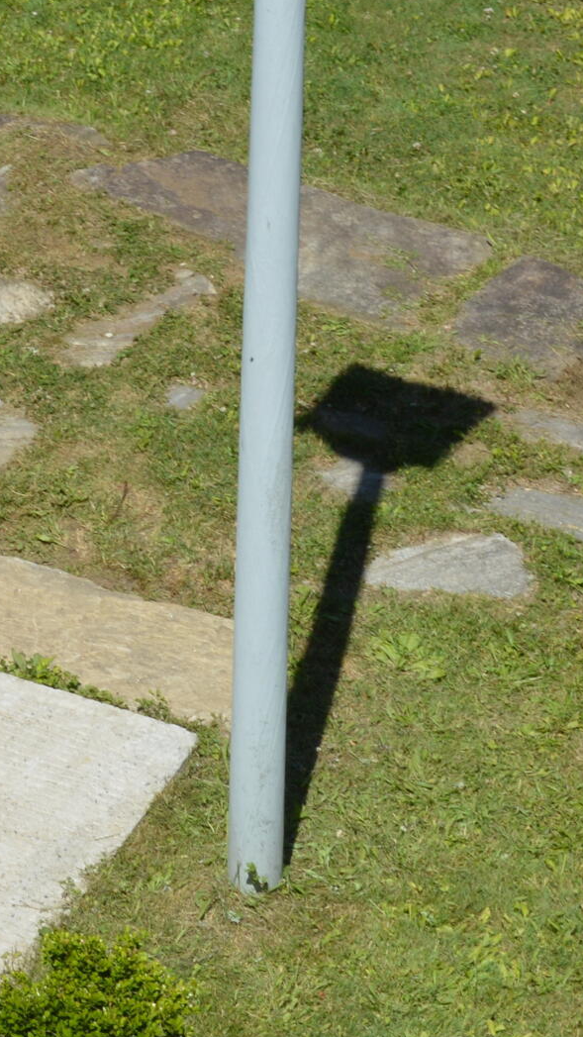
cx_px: -331
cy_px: 483
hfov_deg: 8.7
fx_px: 3710
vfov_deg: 15.9
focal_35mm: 135
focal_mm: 30
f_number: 9
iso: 100
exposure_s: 1/200
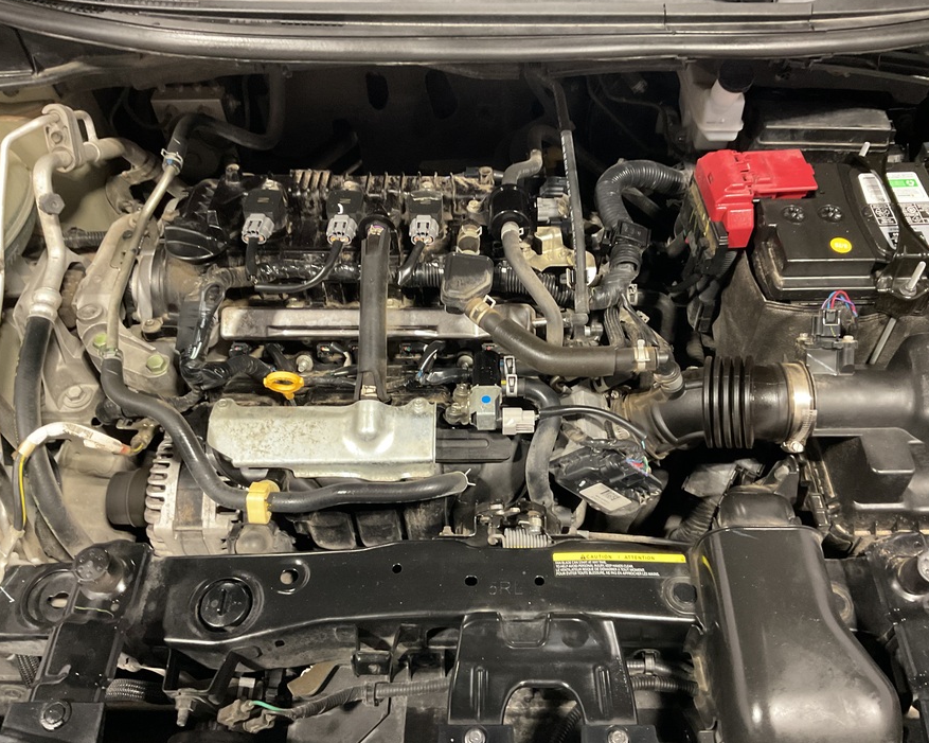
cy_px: 368
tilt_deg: -51.3
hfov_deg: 57.1
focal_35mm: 31
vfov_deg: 47.1
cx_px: 503
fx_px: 852
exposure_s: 1/40
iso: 320
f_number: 1.8
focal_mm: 3
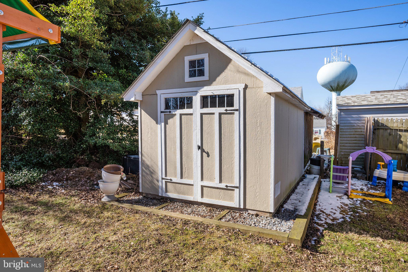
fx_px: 238
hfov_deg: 81.2
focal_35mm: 21
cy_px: 136
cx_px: 204
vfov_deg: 59.5
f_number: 11
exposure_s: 1/250
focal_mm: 21
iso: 500
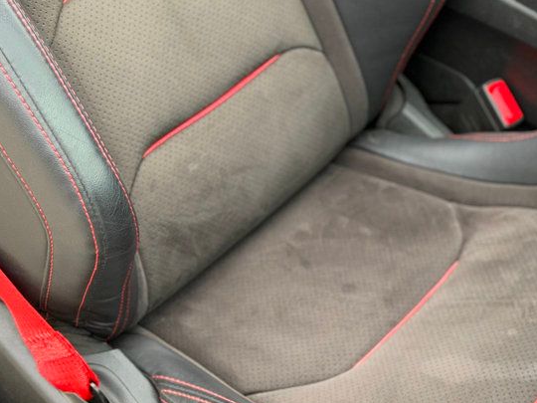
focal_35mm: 91
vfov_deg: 16.2
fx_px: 1412
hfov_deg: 21.4
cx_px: 397
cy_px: 302
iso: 64
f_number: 1.78
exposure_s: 1/232
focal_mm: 6.76
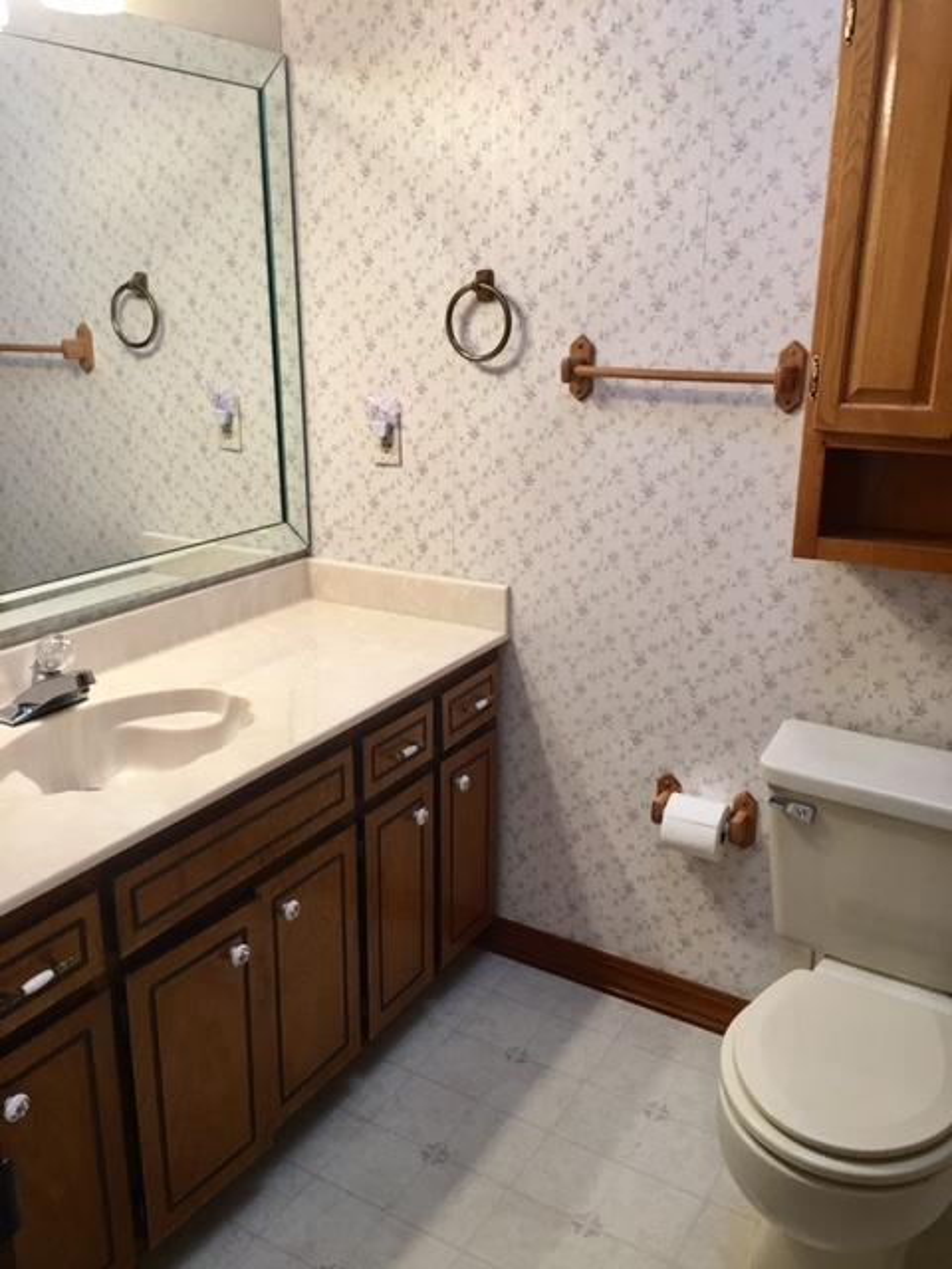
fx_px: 1063
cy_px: 634
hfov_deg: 48.2
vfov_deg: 61.7
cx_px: 476
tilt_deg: -15.7
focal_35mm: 29
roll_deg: -0.1
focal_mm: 4.15
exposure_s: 1/15
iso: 32
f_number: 2.2
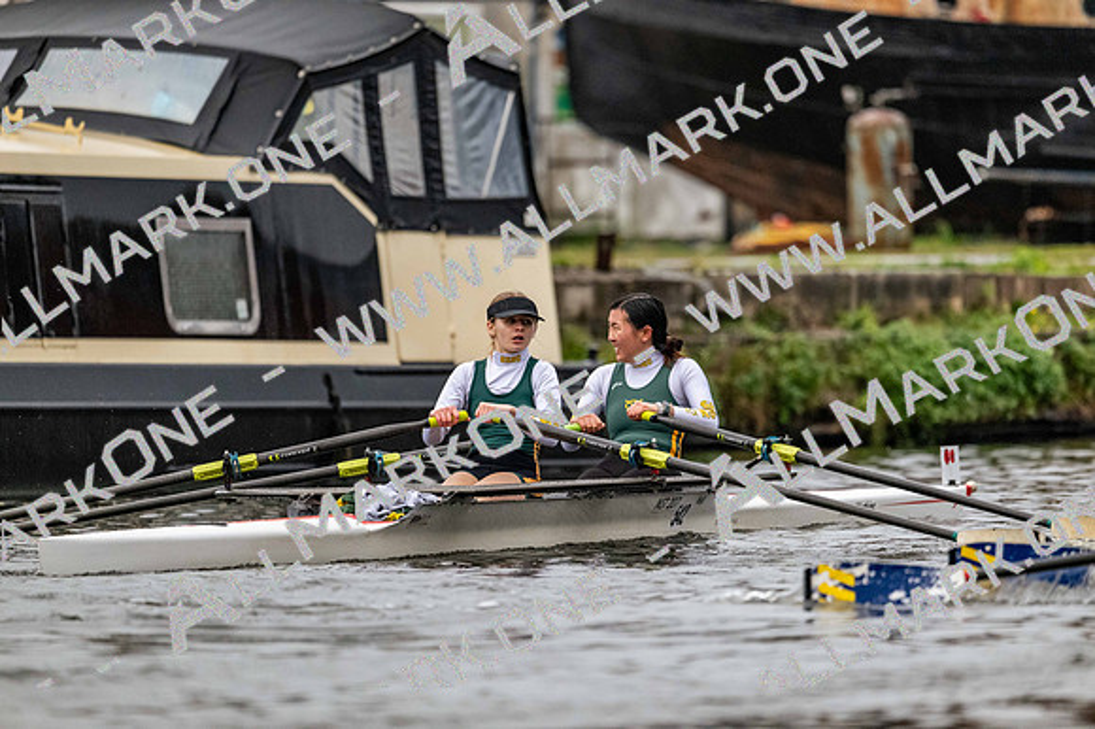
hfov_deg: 5.2
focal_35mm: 400
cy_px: 364
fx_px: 12162
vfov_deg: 3.4
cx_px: 548
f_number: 4.5
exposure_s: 1/2000
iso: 4500
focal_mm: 400
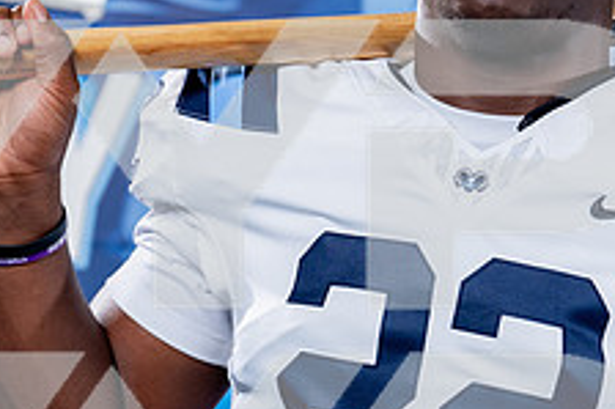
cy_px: 166
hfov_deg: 12.2
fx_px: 2868
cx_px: 313
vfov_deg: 8.2
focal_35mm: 168
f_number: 4
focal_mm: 63
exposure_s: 1/250
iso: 100
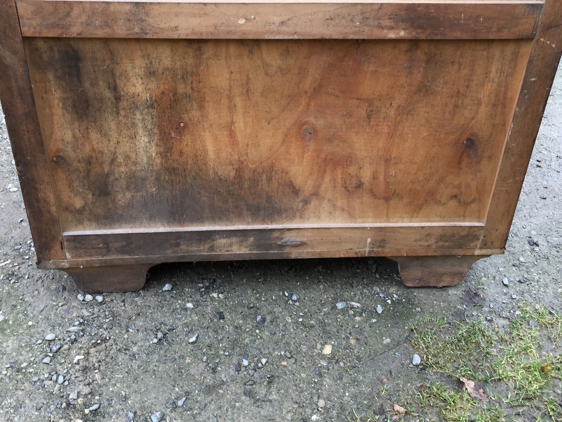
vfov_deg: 33.0
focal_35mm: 43
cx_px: 270
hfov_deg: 43.8
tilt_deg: -36.3
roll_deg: -2.3
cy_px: 111
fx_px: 698
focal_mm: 4.15
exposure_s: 1/60
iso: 32
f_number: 2.2
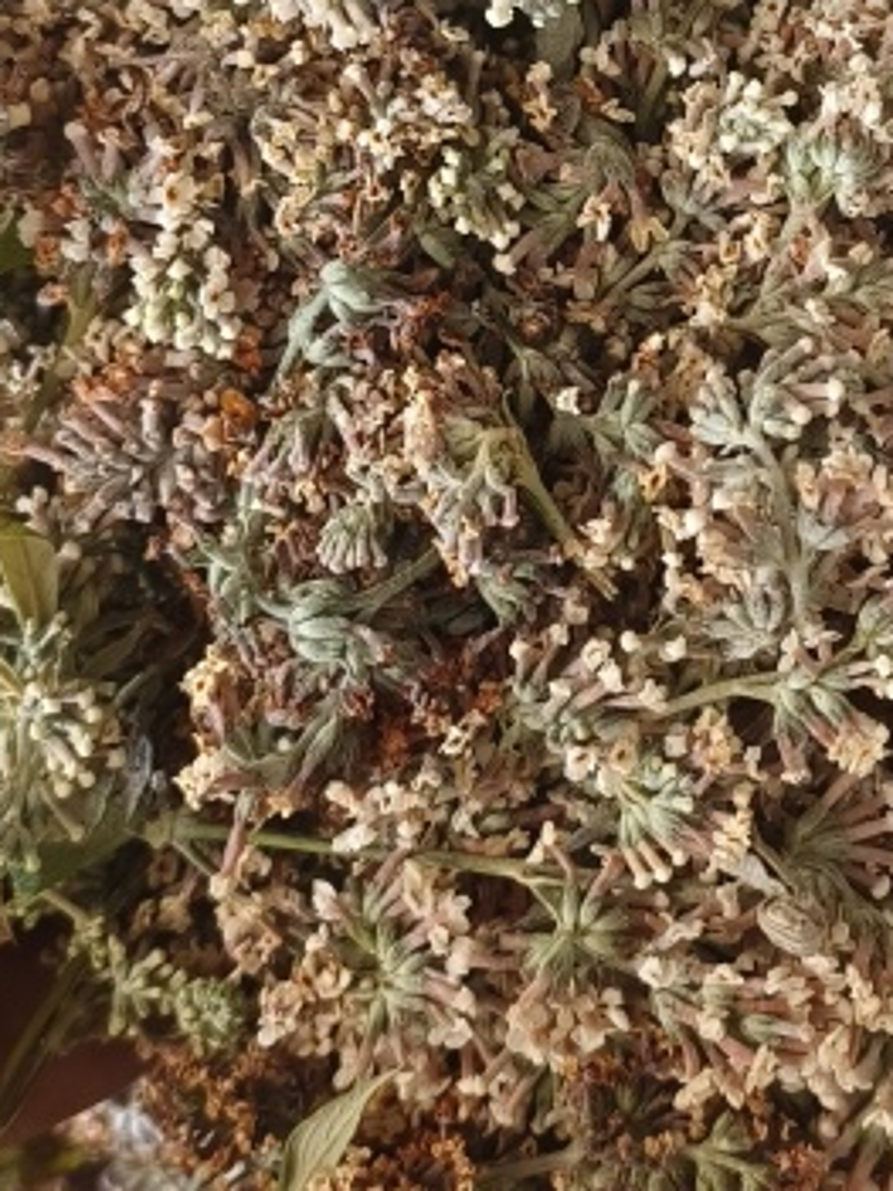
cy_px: 232
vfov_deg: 27.2
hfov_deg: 20.6
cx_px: 771
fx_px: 2409
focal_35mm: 70
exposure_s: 1/100
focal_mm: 5.5
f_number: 1.75
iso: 85
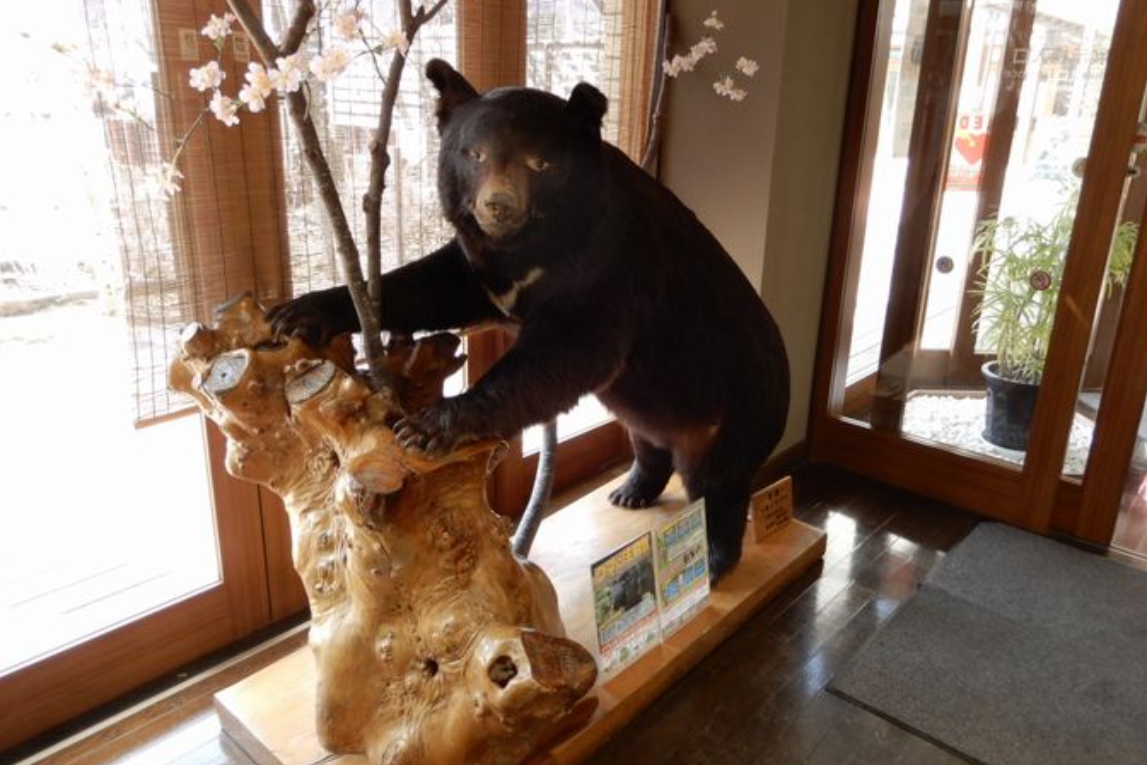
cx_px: 596
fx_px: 828
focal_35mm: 26
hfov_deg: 69.4
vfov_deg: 49.5
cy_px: 356
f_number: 3.4
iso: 200
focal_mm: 4.3
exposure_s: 1/40
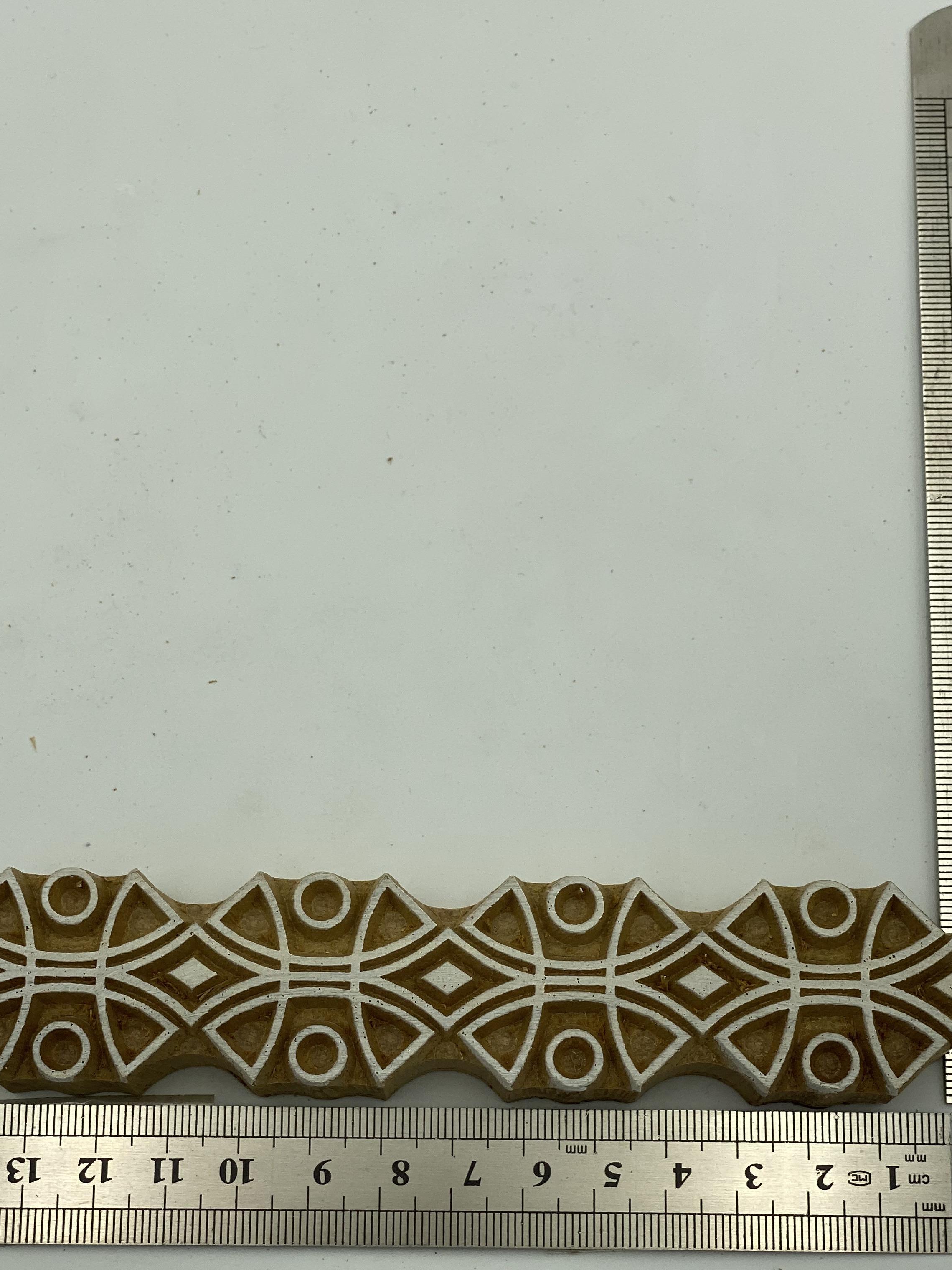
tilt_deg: -75.7
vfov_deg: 28.1
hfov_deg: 21.3
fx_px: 2530
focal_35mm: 69
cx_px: 462
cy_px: 741
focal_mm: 6
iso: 20
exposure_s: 1/856
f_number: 2
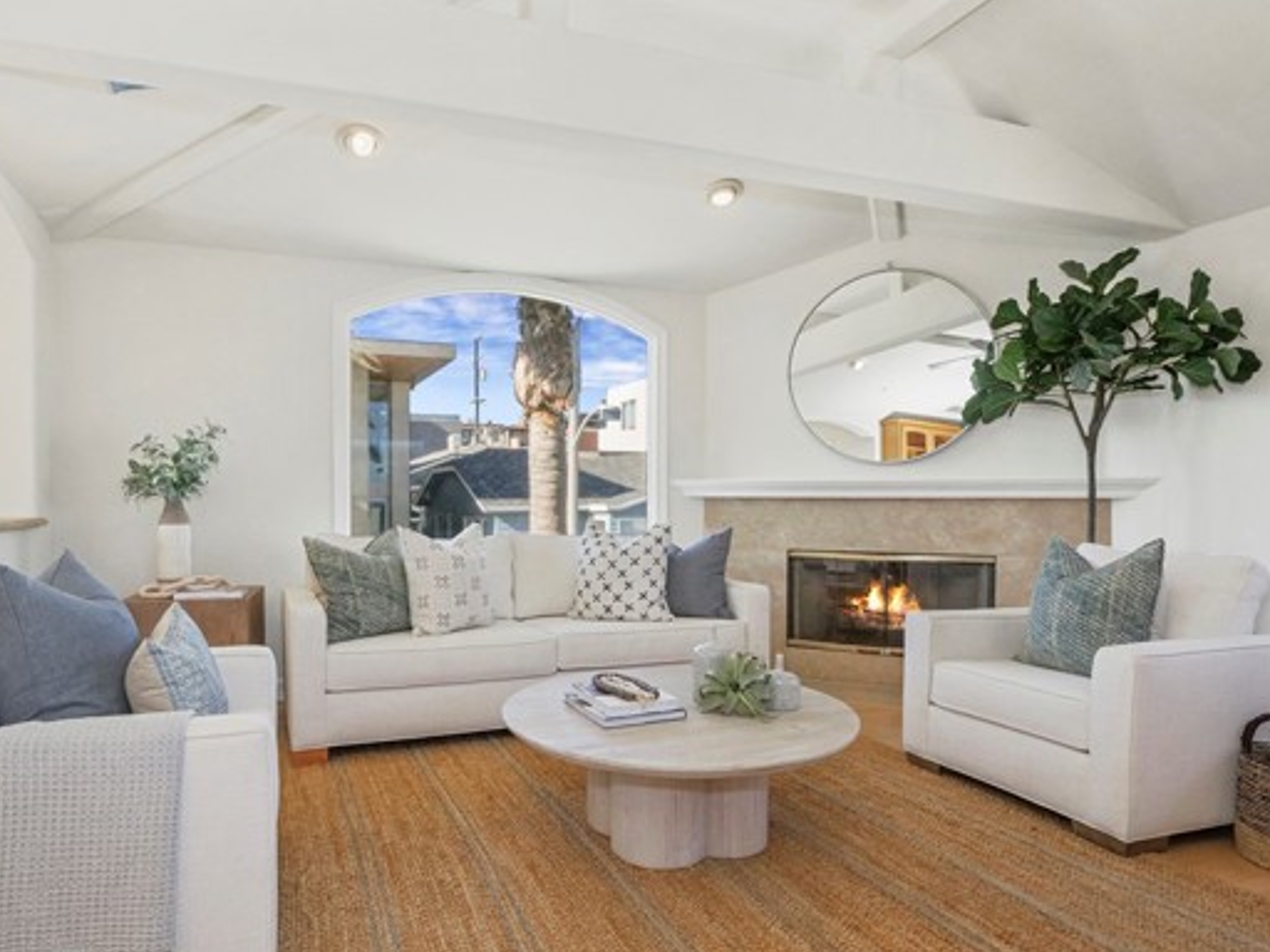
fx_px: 734
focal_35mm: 20
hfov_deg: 81.5
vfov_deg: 65.3
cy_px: 575
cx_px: 566
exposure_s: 1/100
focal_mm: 8
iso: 800
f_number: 9
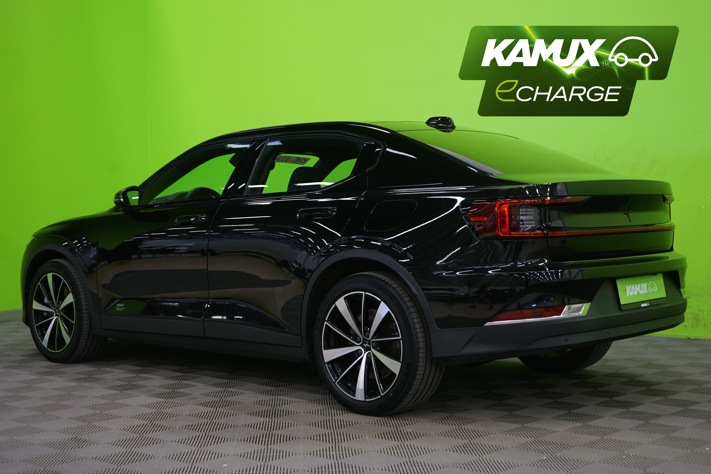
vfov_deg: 26.5
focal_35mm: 51
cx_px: 356
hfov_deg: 38.9
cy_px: 237
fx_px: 1007
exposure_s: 1/8
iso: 400
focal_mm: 51
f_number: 4.5
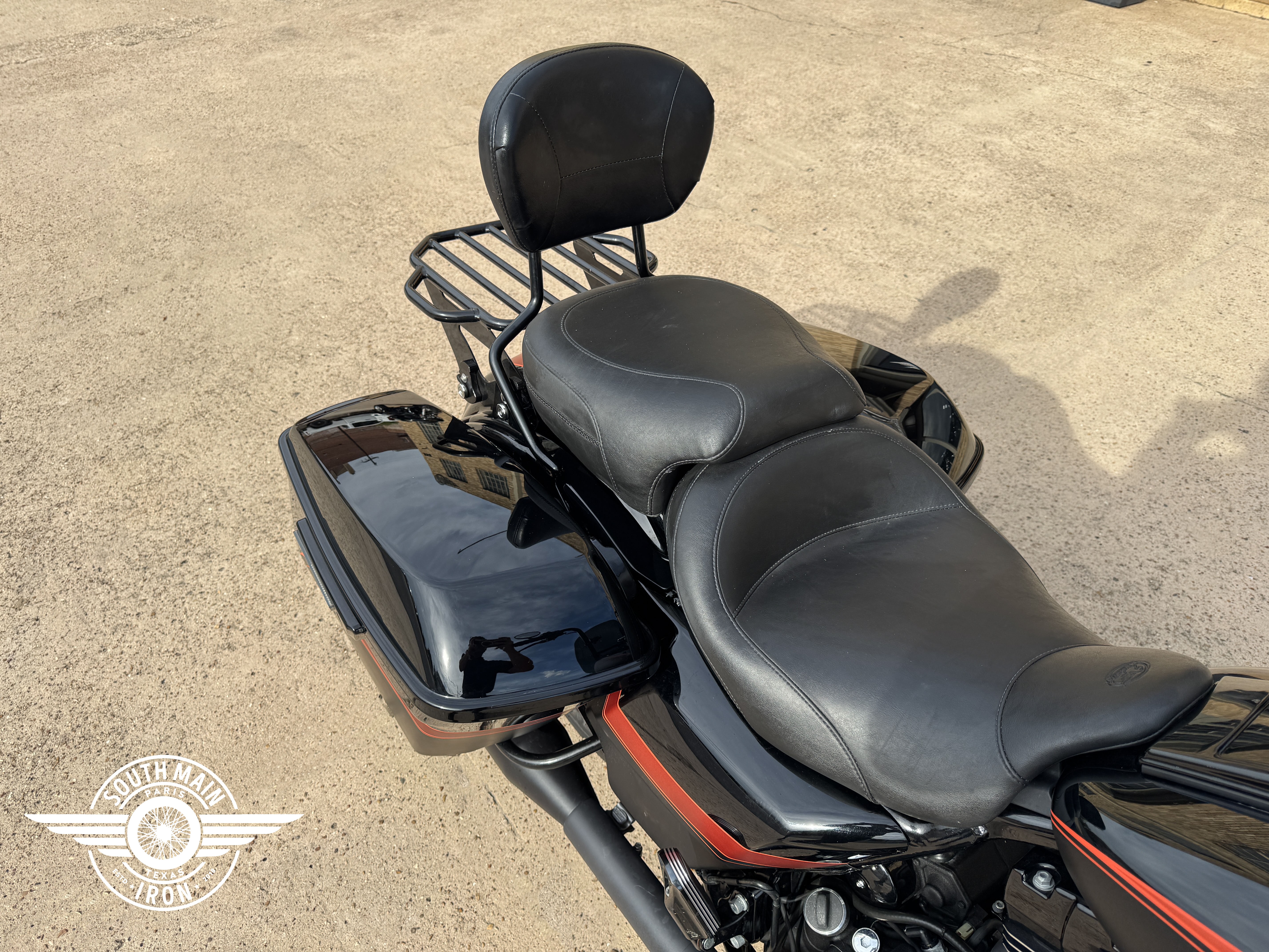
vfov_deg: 56.8
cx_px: 634
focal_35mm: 24
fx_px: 880
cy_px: 476
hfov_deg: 71.6
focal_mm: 6.76
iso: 80
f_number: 1.78
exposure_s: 1/1869
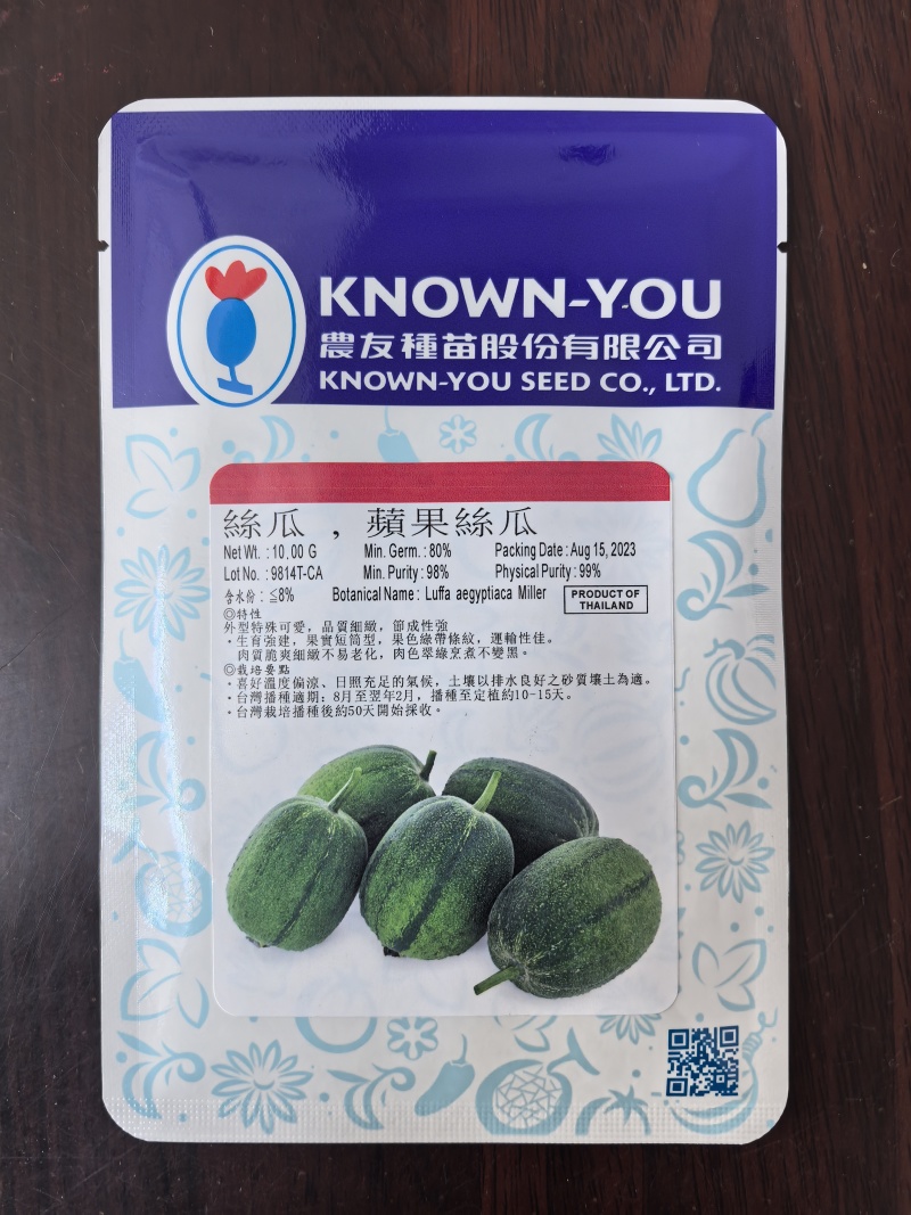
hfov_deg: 51.3
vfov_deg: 65.3
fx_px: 948
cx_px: 456
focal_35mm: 27
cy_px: 608
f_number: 2
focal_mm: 6.98
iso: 250
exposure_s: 1/33.3
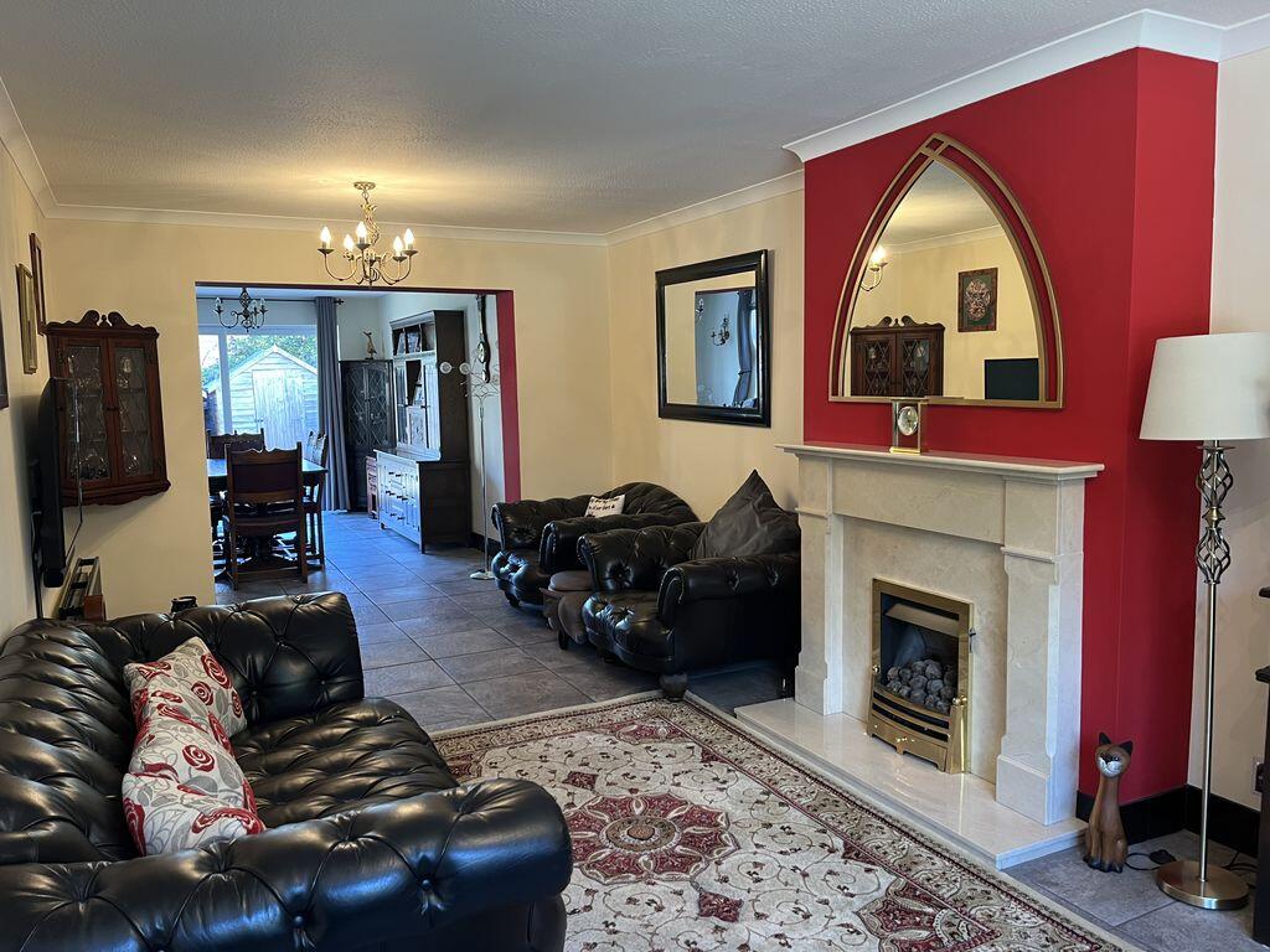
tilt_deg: -6.6
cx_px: 635
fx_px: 954
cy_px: 476
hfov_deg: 67.3
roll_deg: +1.4
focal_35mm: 26
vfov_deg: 53.1
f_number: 1.6
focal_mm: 5.1
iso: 80
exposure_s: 1/50
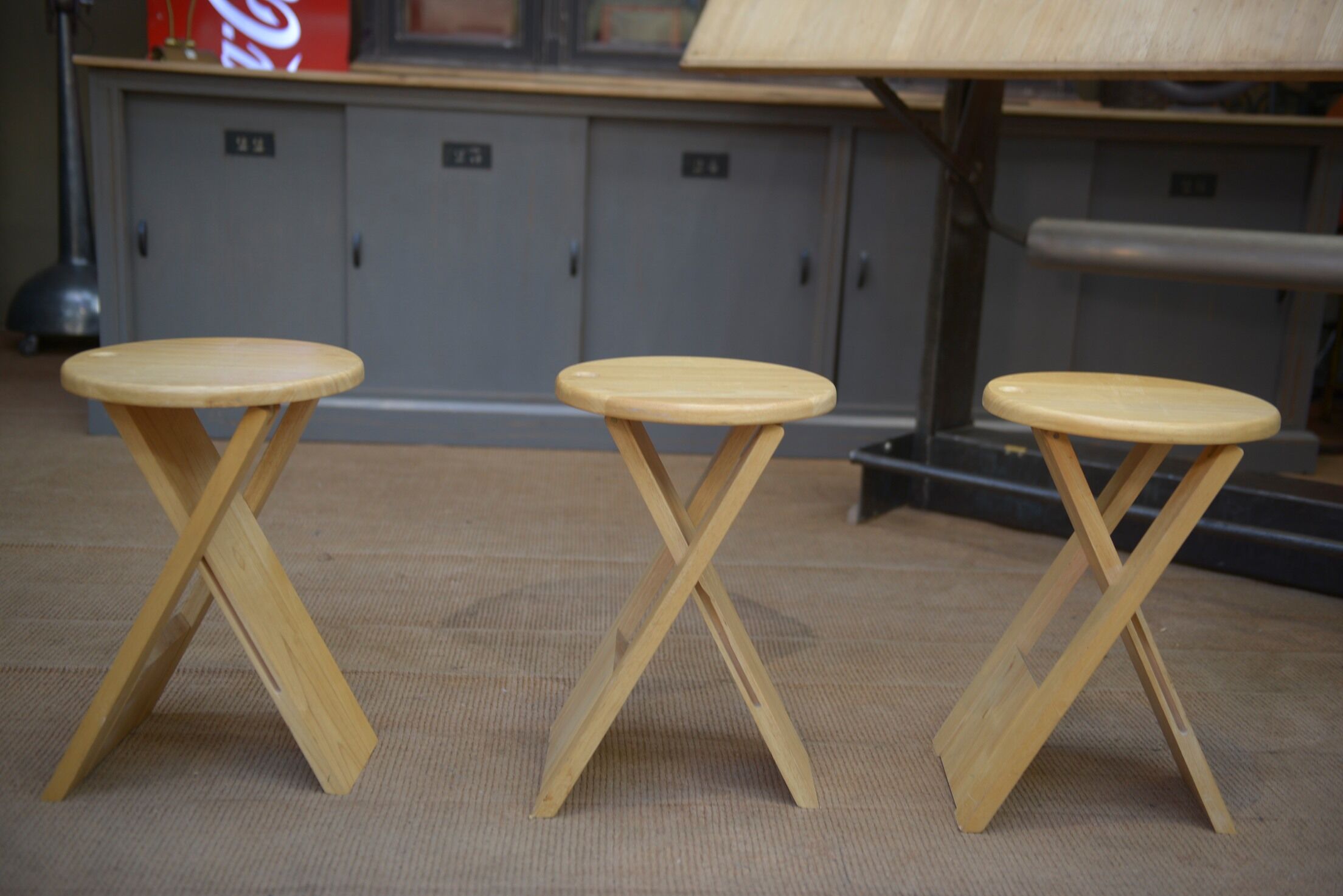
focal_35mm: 38
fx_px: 1418
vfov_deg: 35.1
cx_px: 672
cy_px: 448
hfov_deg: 50.7
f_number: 2.8
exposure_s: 1/50
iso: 200
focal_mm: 38
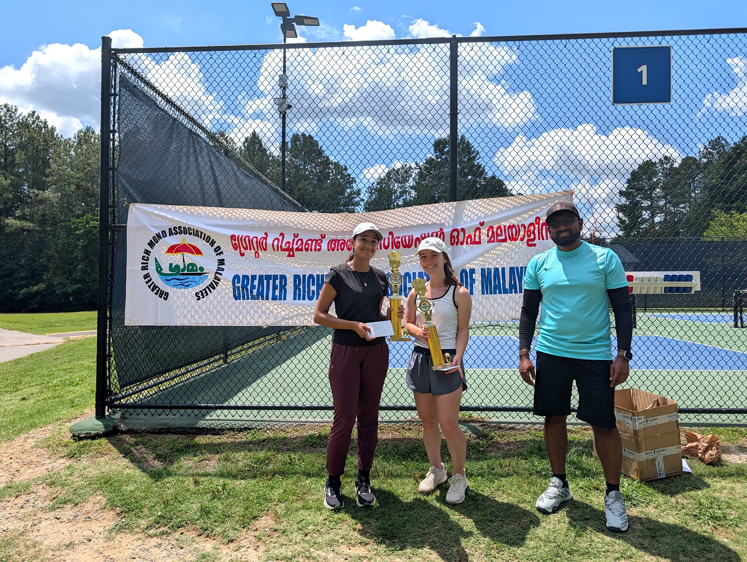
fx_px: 519
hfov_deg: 71.5
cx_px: 374
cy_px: 281
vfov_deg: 56.9
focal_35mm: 24
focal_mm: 6.9
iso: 23
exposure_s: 1/2024
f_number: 1.68
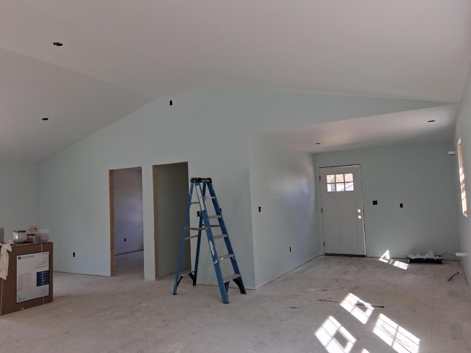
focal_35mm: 26
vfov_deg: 53.1
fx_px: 354
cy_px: 176
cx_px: 236
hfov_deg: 67.3
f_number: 1.8
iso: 64
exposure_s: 1/120
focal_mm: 3.98
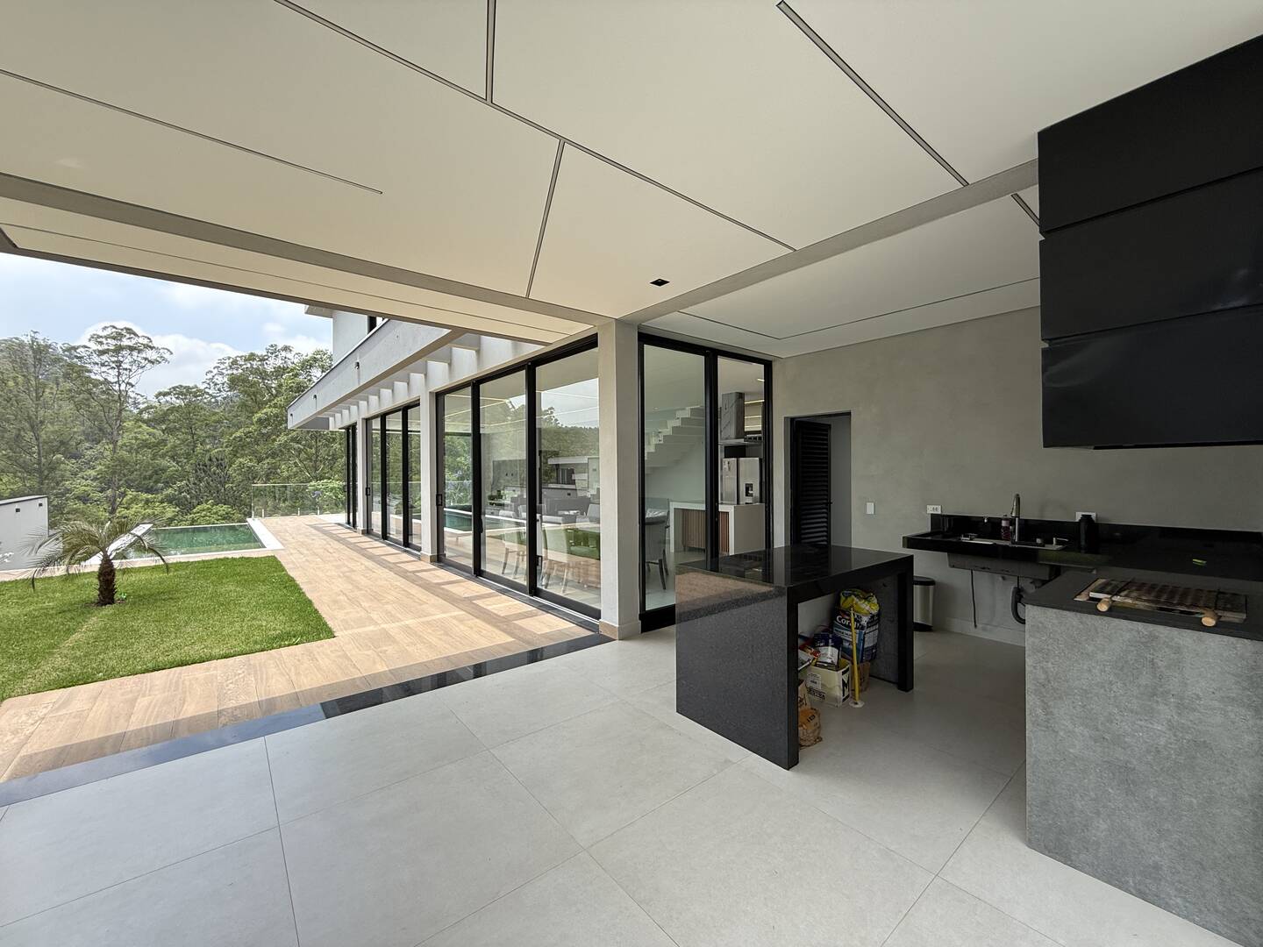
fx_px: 511
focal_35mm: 14
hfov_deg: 102.1
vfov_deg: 85.7
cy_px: 474
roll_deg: -0.1
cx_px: 632
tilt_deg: +0.3
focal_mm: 2.22
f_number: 2.2
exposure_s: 1/419
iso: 50
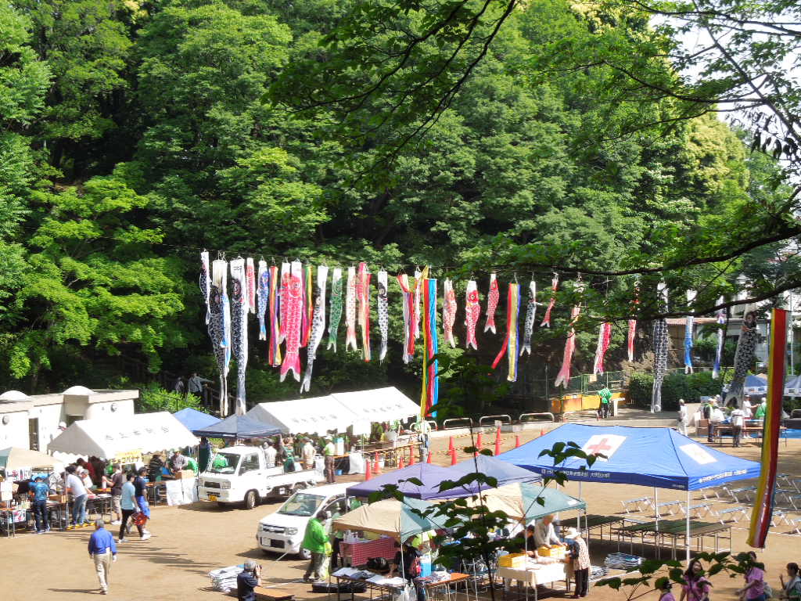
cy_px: 300
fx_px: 1597
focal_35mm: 69
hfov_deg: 28.2
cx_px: 400
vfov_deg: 21.3
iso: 100
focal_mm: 12.5
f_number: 4.4
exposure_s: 1/250
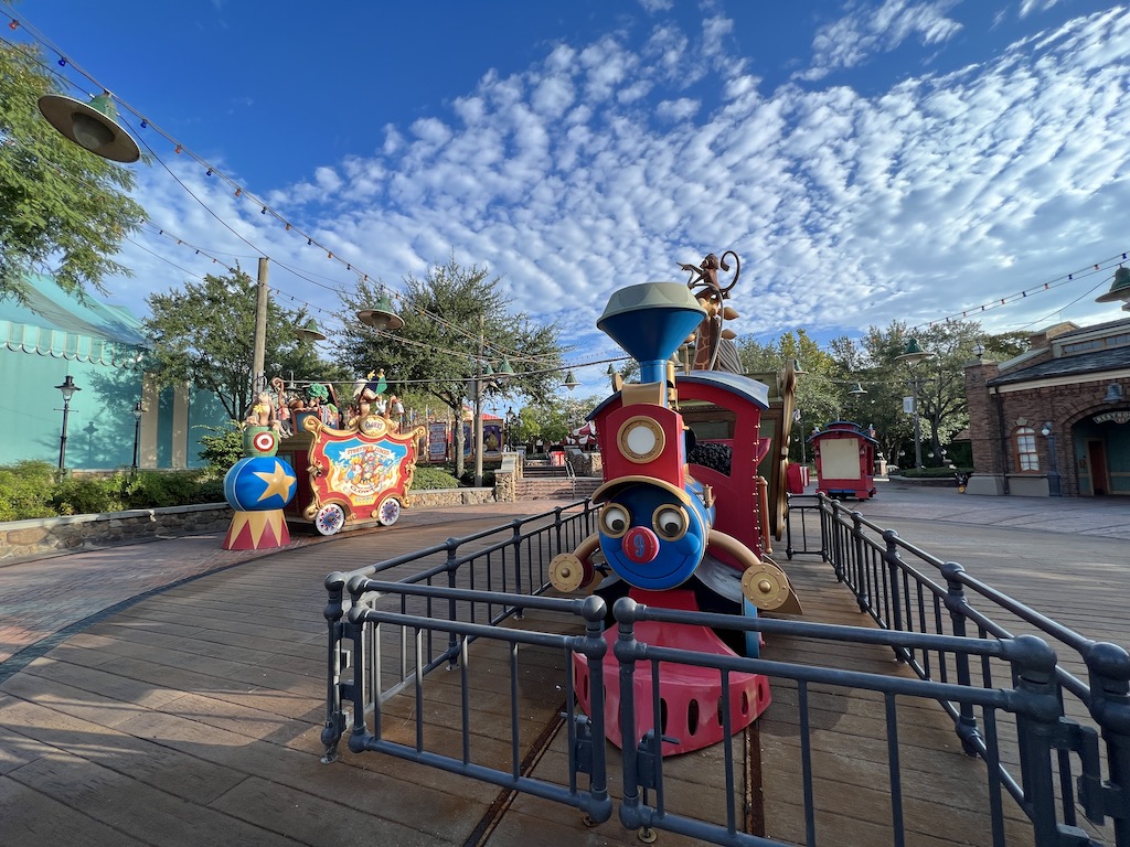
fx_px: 424
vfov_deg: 89.9
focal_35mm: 13
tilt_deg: +4.0
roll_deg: +1.3
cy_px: 424
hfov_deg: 106.2
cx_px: 565
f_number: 1.8
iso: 32
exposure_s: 1/630
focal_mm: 1.57
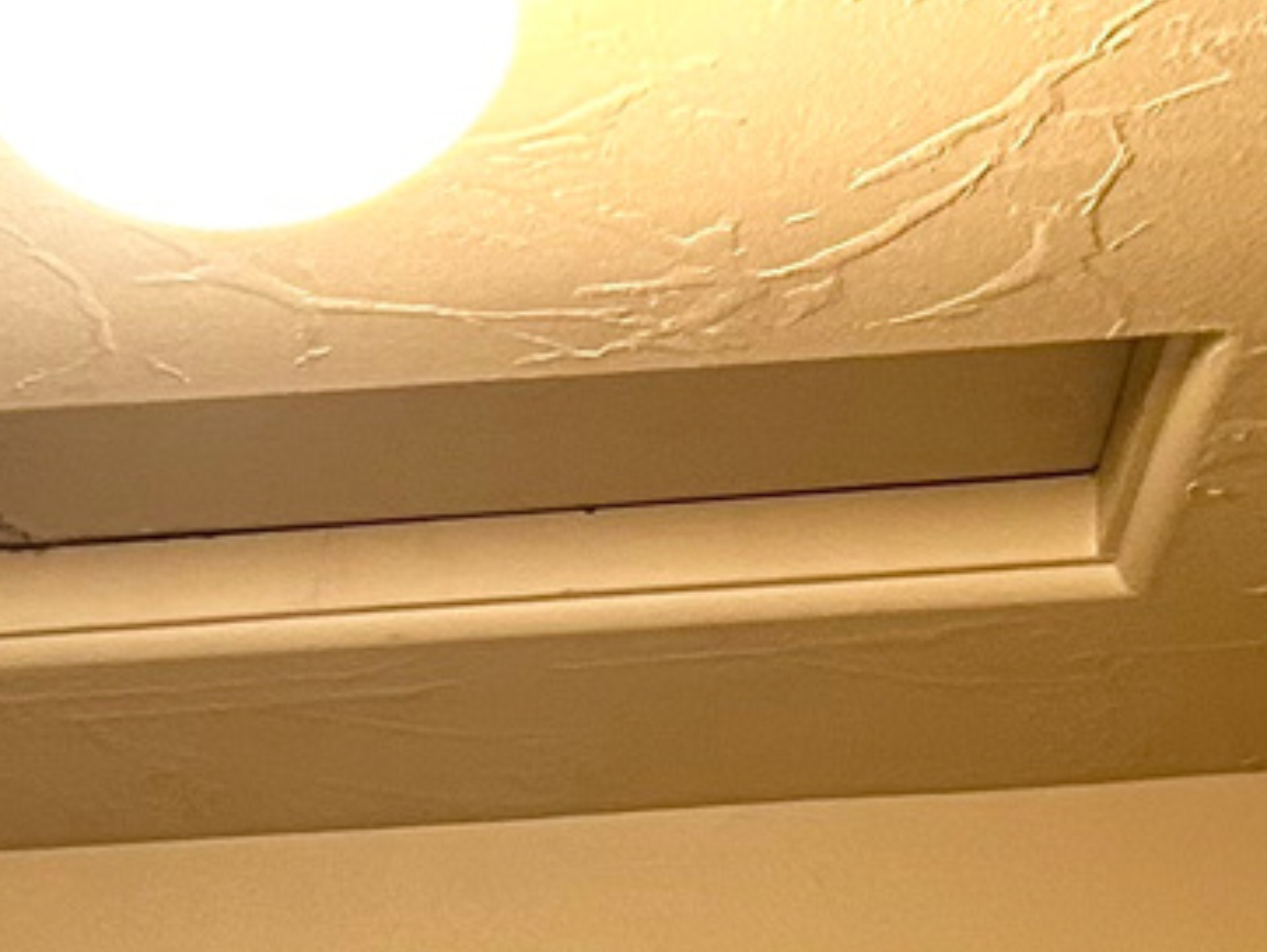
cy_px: 2544
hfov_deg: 13.3
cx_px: 35
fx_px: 5384
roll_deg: +2.1
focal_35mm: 147
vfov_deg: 8.8
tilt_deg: -5.8
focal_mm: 5.7
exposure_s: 1/60
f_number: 1.5
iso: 200
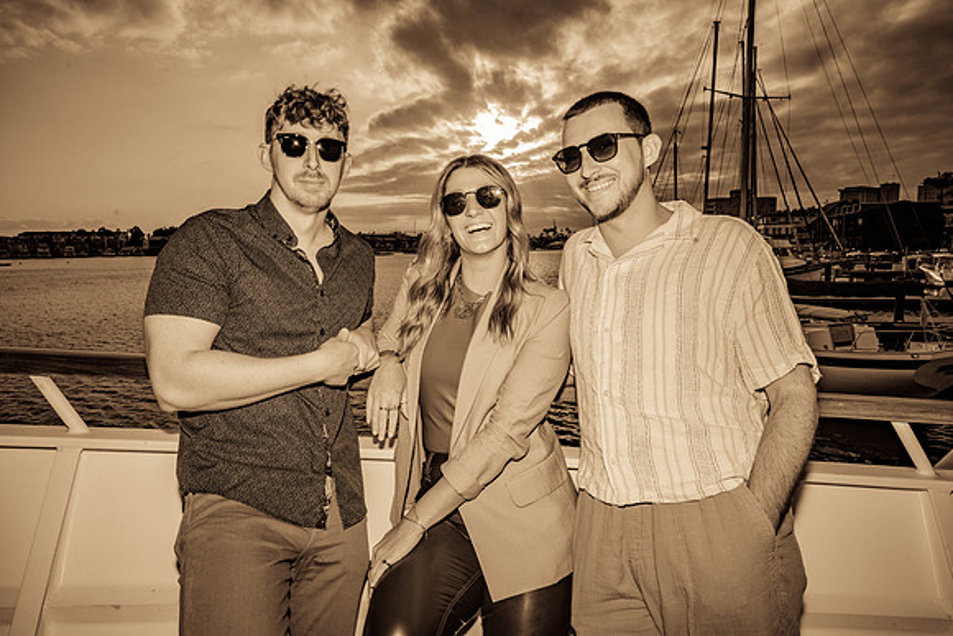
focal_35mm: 24
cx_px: 476
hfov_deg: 73.7
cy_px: 318
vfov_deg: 53.2
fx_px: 635
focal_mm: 24
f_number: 14
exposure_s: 1/250
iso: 100
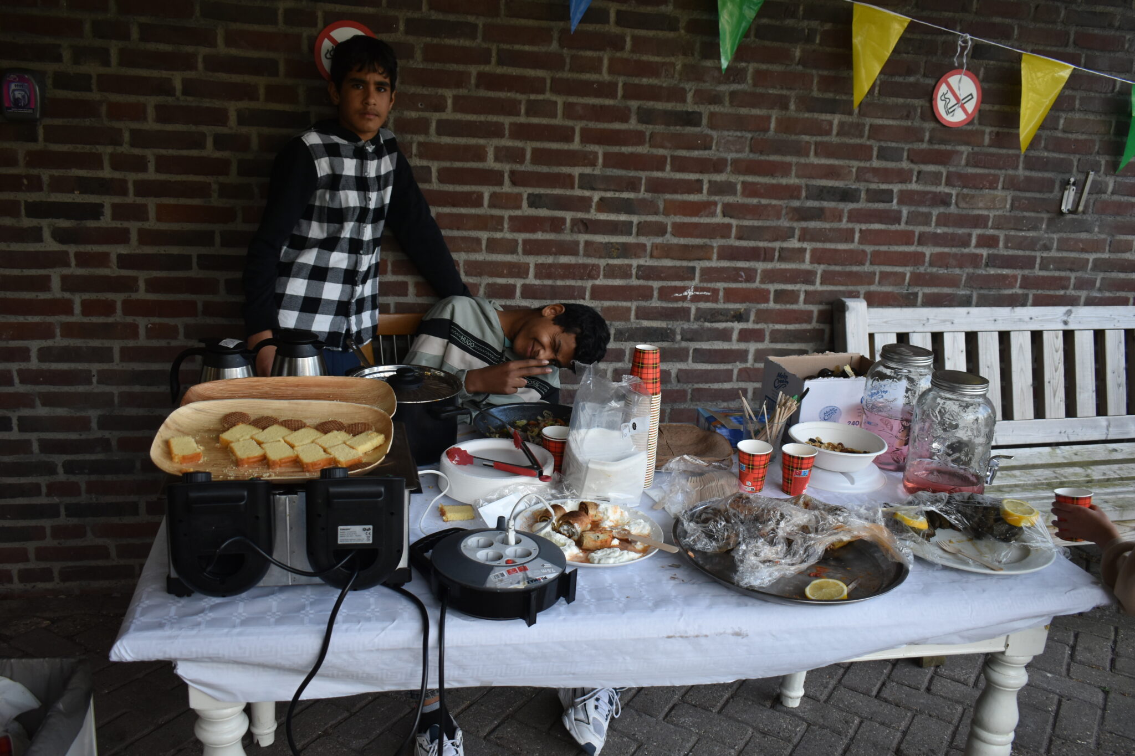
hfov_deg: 59.5
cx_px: 568
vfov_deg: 41.7
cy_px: 378
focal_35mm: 32
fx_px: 993
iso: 400
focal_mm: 21
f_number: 3.8
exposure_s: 1/250
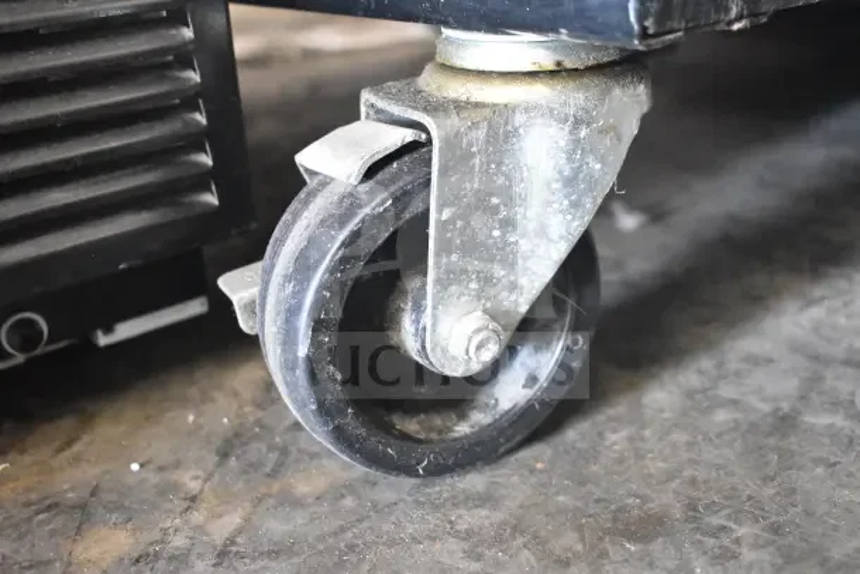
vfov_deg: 33.0
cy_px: 287
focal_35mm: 40
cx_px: 430
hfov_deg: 47.9
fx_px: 968
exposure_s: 1/40
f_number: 4
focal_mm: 27
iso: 10000
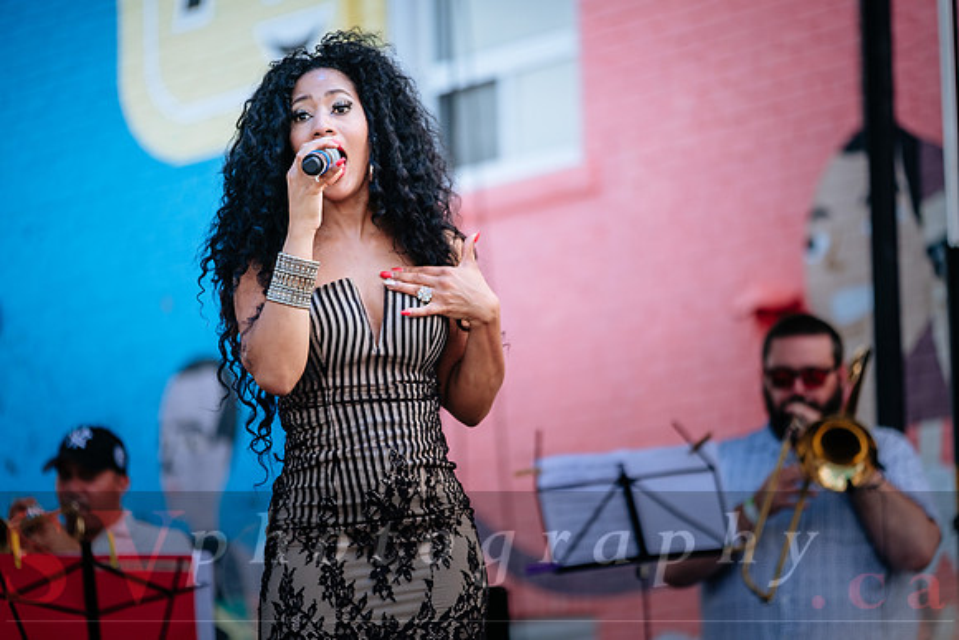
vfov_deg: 6.5
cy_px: 320
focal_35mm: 210
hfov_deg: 9.8
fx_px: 5595
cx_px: 480
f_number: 2.8
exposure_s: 1/400
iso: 200
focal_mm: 140
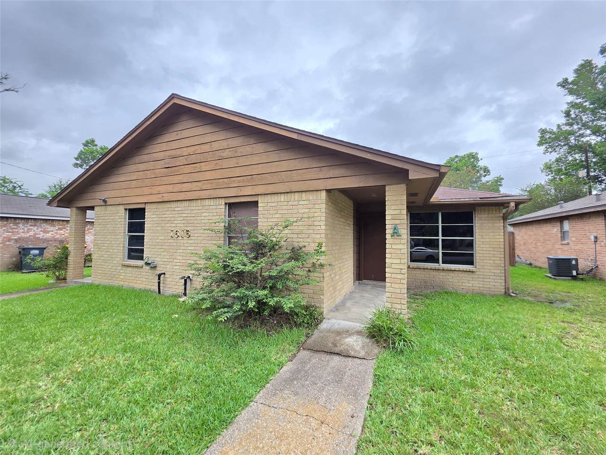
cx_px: 303
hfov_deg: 106.2
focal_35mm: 13
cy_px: 228
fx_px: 228
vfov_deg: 89.9
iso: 40
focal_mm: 2.2
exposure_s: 1/526
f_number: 1.9
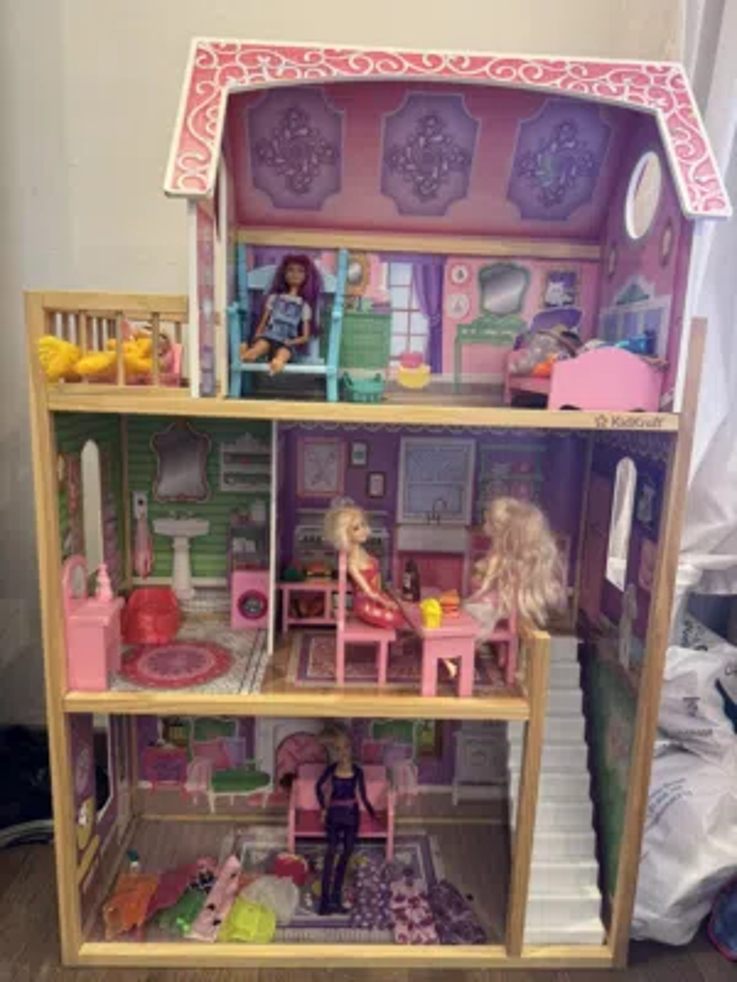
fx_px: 681
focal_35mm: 24
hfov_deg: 56.8
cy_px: 491
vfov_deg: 71.6
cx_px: 368
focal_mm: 6.76
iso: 320
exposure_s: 1/50
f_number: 1.78
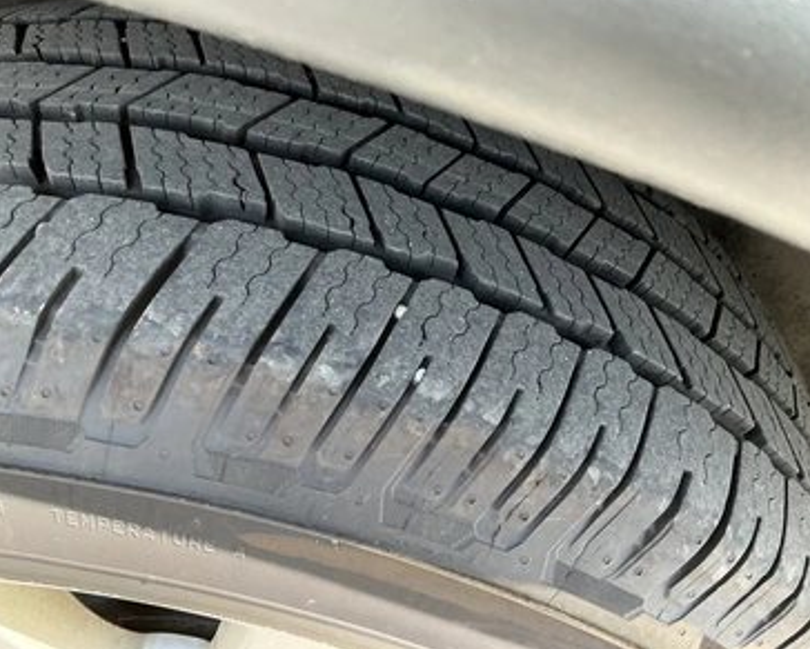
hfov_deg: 58.7
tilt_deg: -49.2
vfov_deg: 48.6
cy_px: 322
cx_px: 387
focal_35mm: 30
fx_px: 720
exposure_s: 1/122
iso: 50
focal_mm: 3
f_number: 1.8
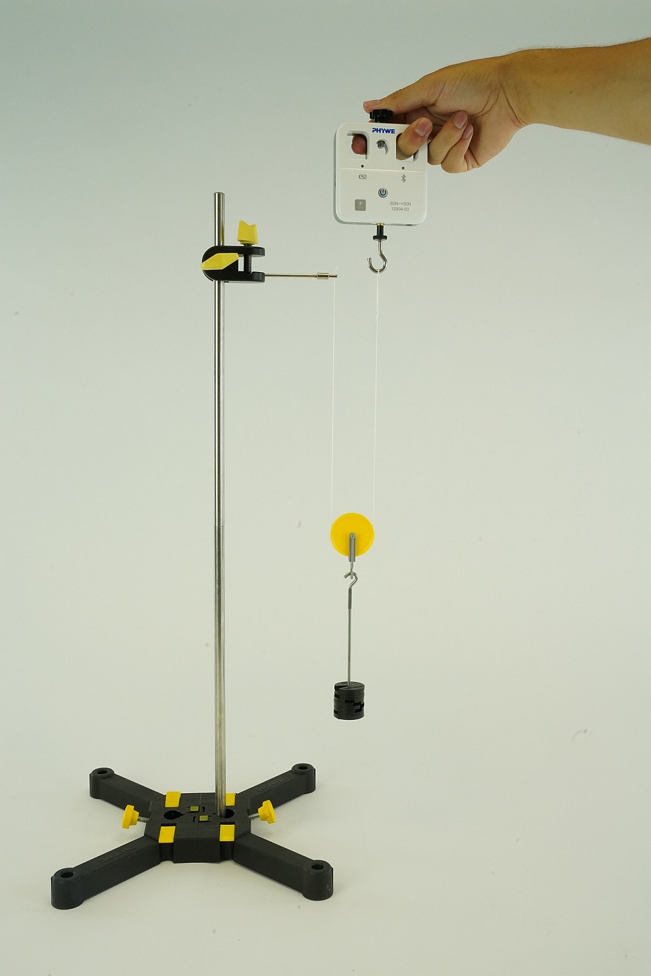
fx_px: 976
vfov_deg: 53.1
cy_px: 488
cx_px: 326
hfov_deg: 36.9
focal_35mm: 36
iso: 5000
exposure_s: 1/160
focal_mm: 36
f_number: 22
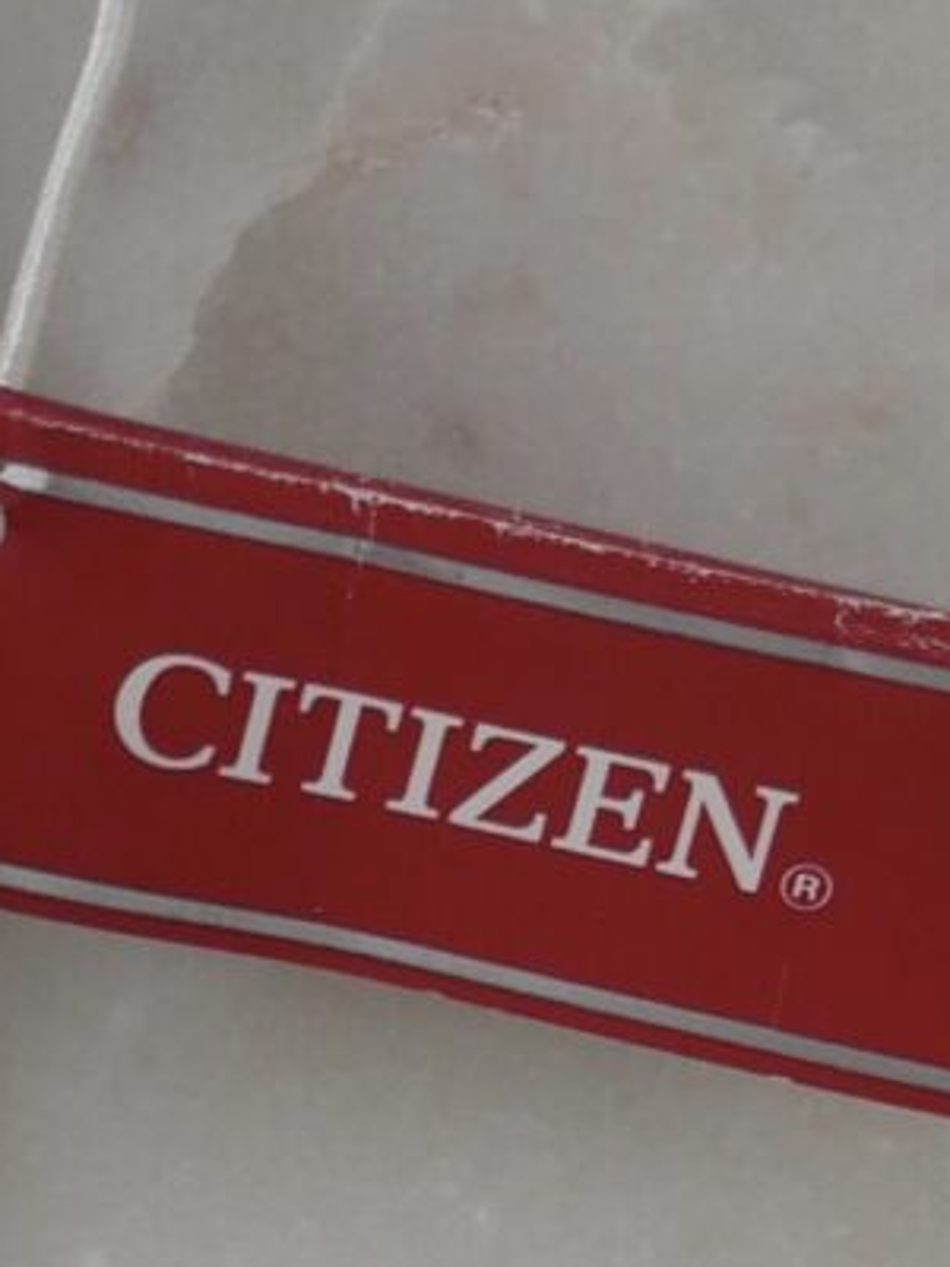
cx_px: -583
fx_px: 14051
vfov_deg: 5.1
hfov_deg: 3.9
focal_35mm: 384
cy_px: 2651
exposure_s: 1/250
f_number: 4.9
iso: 200
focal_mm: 30
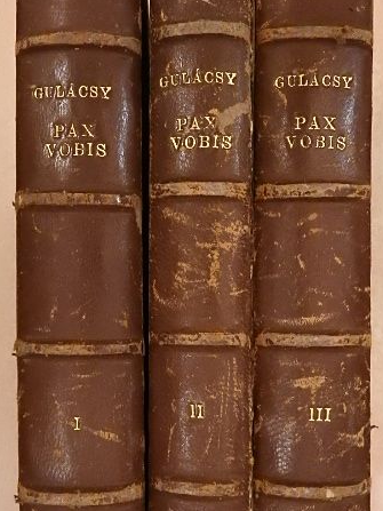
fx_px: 635
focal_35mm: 43
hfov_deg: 33.6
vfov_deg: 43.8
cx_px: 178
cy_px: 268
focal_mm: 5.4
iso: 1600
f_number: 3.5
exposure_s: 1/80
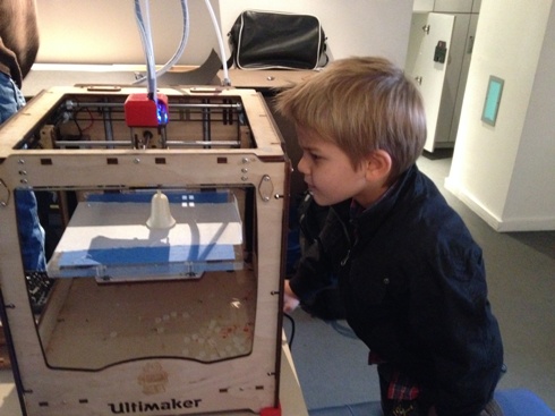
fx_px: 561
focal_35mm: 35
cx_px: 278
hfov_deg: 52.6
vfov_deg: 40.7
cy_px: 208
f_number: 2.4
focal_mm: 4.28
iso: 800
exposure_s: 1/15
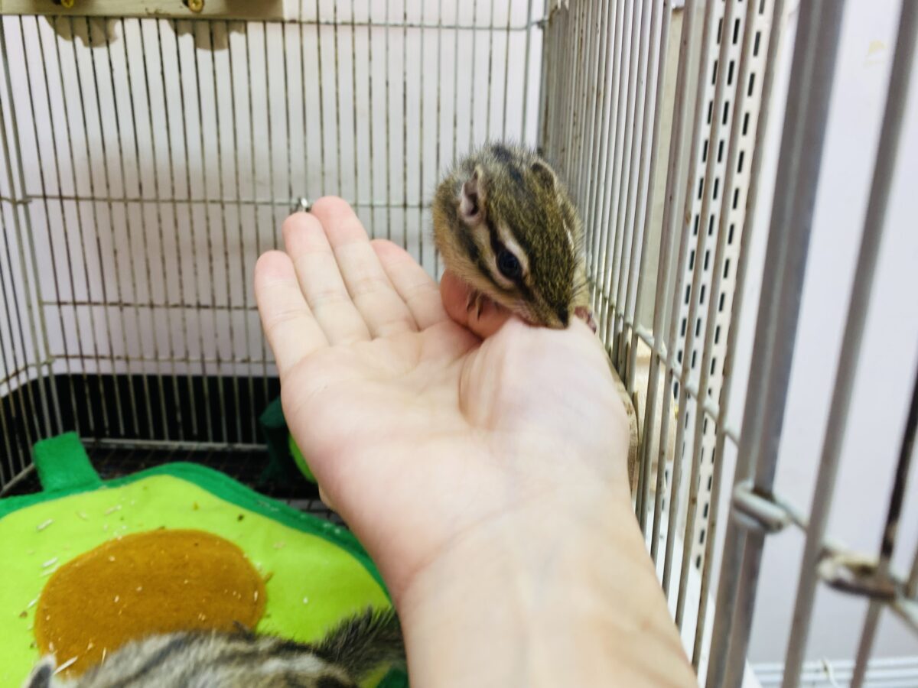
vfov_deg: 53.1
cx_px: 459
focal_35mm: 26
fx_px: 690
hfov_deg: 67.3
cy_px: 344
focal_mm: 4.25
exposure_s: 1/100
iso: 100
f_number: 1.8
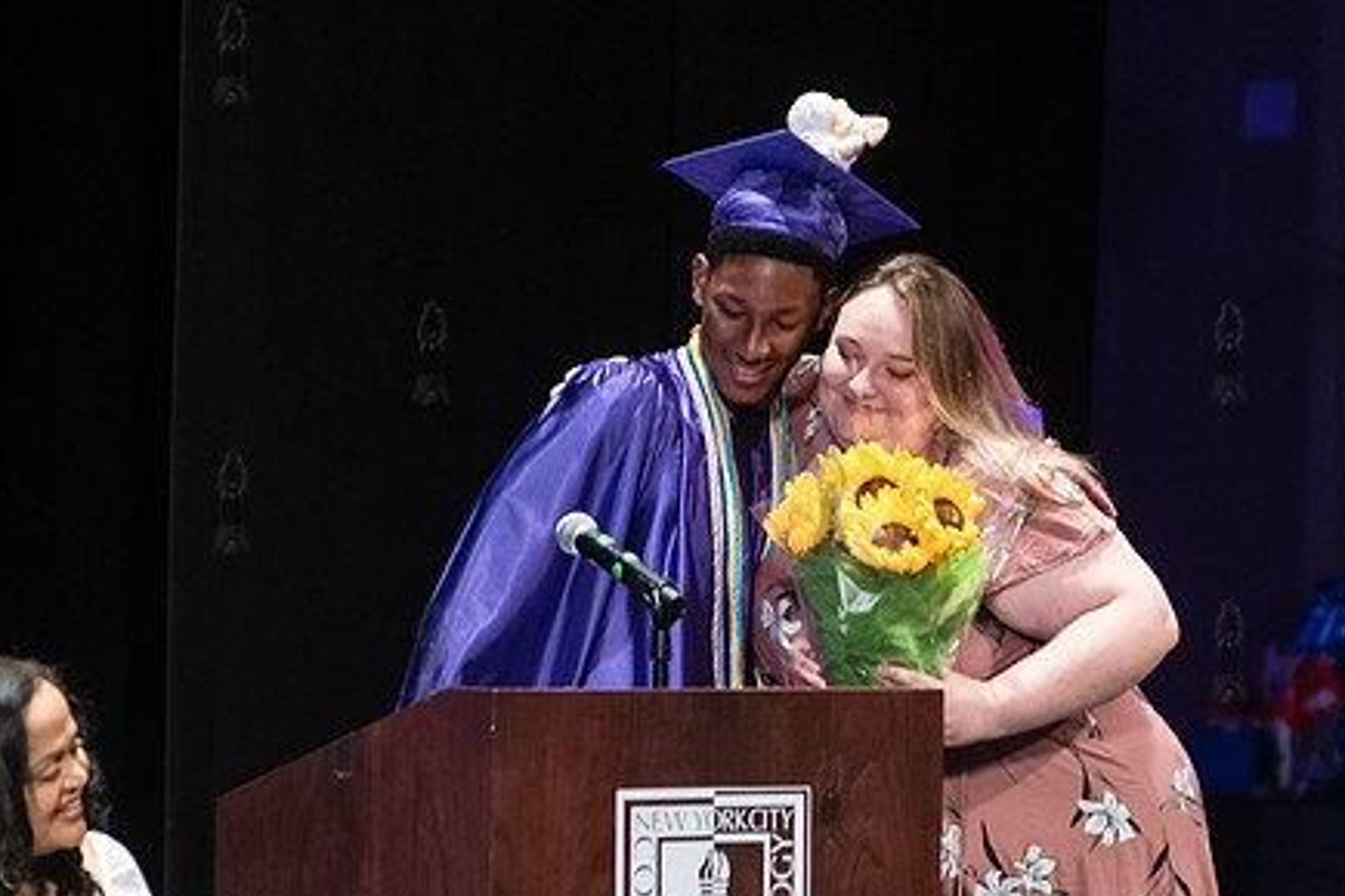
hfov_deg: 5.9
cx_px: 841
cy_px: 479
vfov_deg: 3.9
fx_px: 13150
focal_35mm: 352
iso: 4000
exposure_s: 1/200
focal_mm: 200
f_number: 3.5
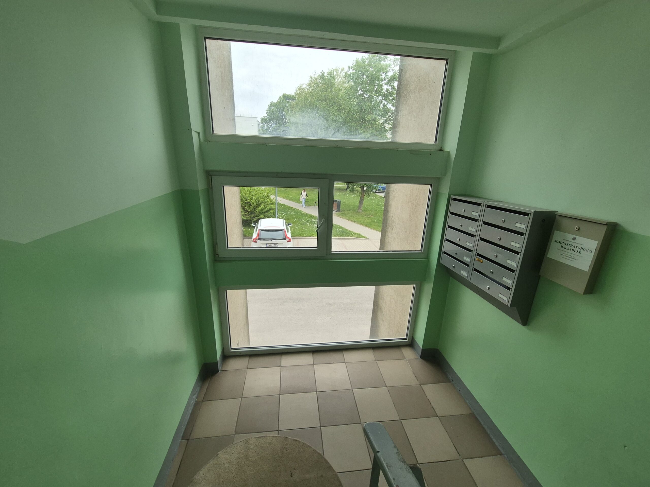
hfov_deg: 106.2
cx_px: 325
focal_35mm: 13
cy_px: 244
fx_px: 244
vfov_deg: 89.9
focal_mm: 2.2
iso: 125
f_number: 2.2
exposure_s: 1/718
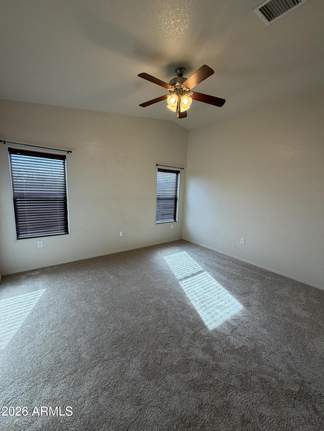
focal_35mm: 14
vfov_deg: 102.1
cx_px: 162
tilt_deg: -7.8
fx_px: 175
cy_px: 216
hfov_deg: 85.7
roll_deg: -2.5
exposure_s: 1/120
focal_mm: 2.22
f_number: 2.2
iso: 125
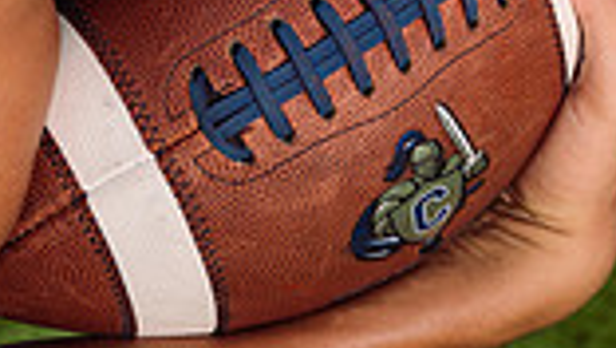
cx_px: 537
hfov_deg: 15.0
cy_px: -534
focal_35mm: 142
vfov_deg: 7.8
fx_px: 2321
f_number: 5.6
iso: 50
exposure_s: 1/250
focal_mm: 47
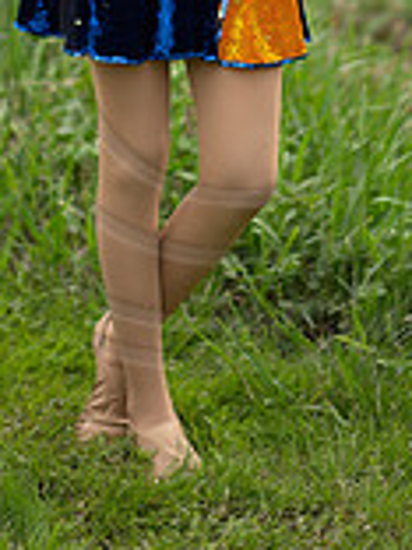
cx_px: 217
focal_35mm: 235
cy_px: -63
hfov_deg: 6.3
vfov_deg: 8.4
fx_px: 3729
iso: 100
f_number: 1.8
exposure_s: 1/500
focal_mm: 85
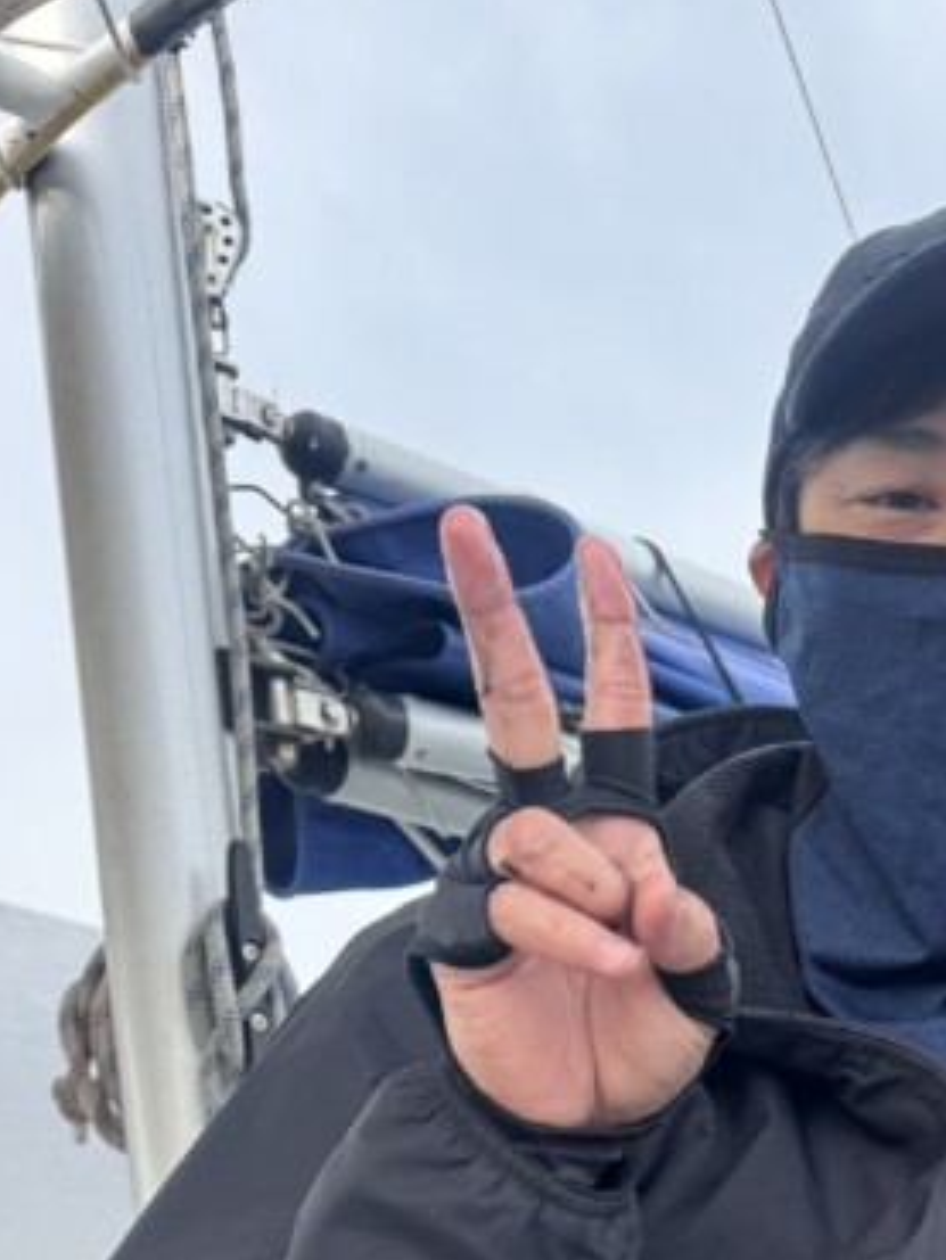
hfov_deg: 21.5
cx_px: 1028
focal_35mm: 65
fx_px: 2367
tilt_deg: +2.6
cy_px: 1414
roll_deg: +7.5
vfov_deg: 27.1
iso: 80
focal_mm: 6.76
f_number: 1.78
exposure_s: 1/1366
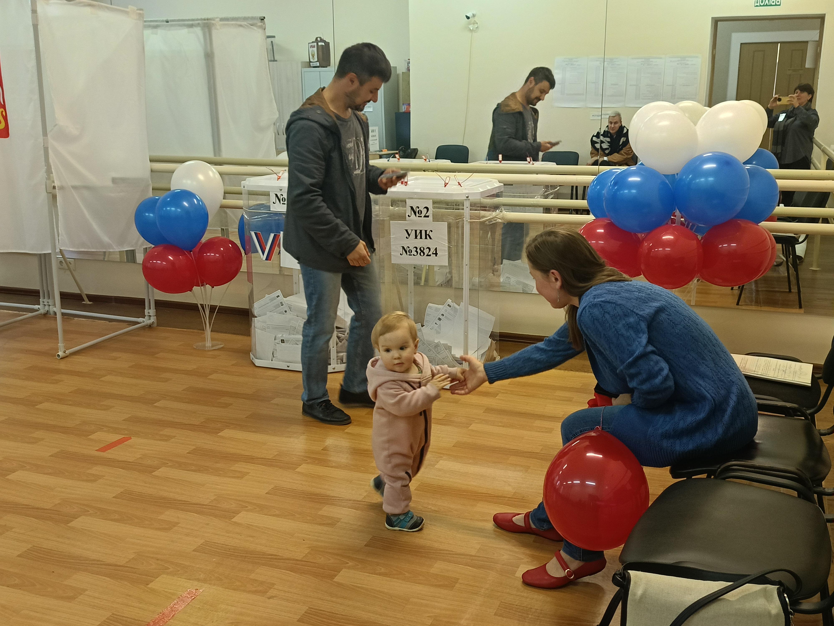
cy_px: 313
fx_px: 867
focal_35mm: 36
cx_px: 417
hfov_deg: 51.4
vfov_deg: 39.7
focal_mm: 5.44
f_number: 1.79
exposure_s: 1/50
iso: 1000
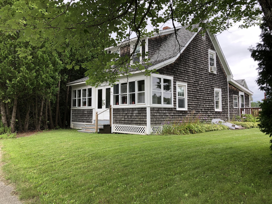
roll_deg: +0.3
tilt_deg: +3.2
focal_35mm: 28
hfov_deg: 63.4
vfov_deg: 49.7
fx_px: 220
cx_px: 136
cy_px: 102
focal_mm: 3.99
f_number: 1.8
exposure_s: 1/138
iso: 20
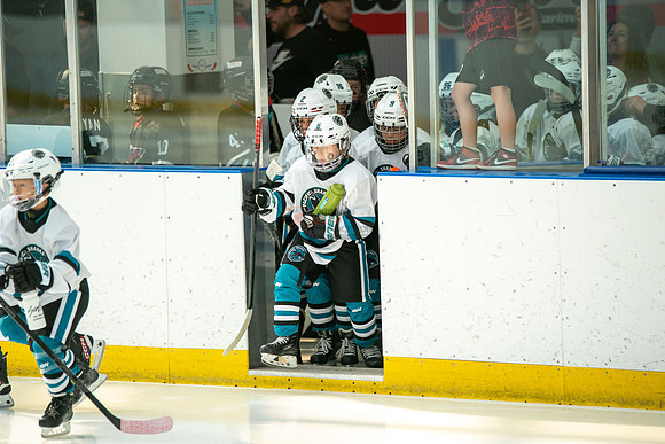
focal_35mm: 300
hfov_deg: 6.9
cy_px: 222
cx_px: 332
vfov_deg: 4.6
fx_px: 5543
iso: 1600
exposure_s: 1/2500
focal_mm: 300
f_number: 3.2
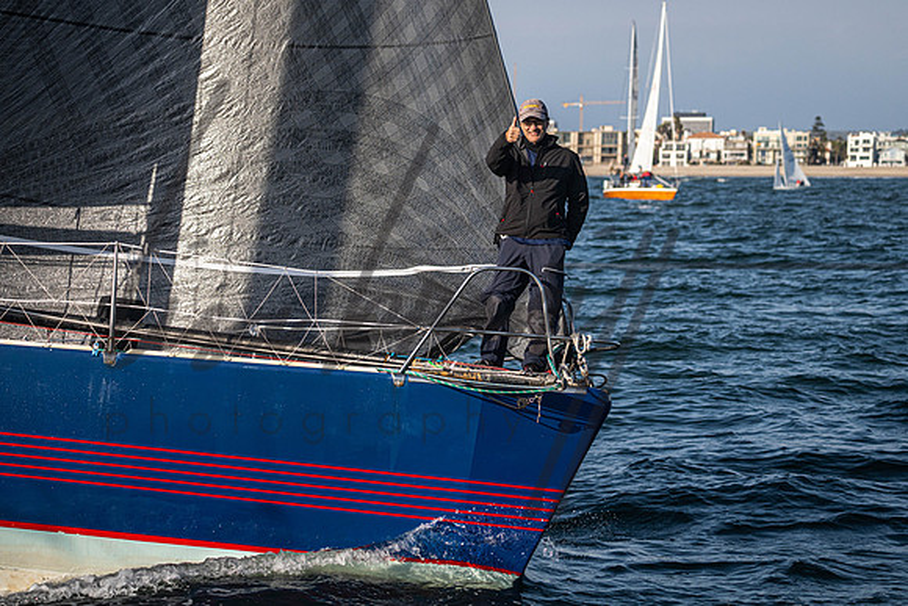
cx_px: 485
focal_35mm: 124
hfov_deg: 16.5
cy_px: 231
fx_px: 3121
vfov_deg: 11.1
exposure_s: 1/5000
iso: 400
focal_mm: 100
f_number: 4.5
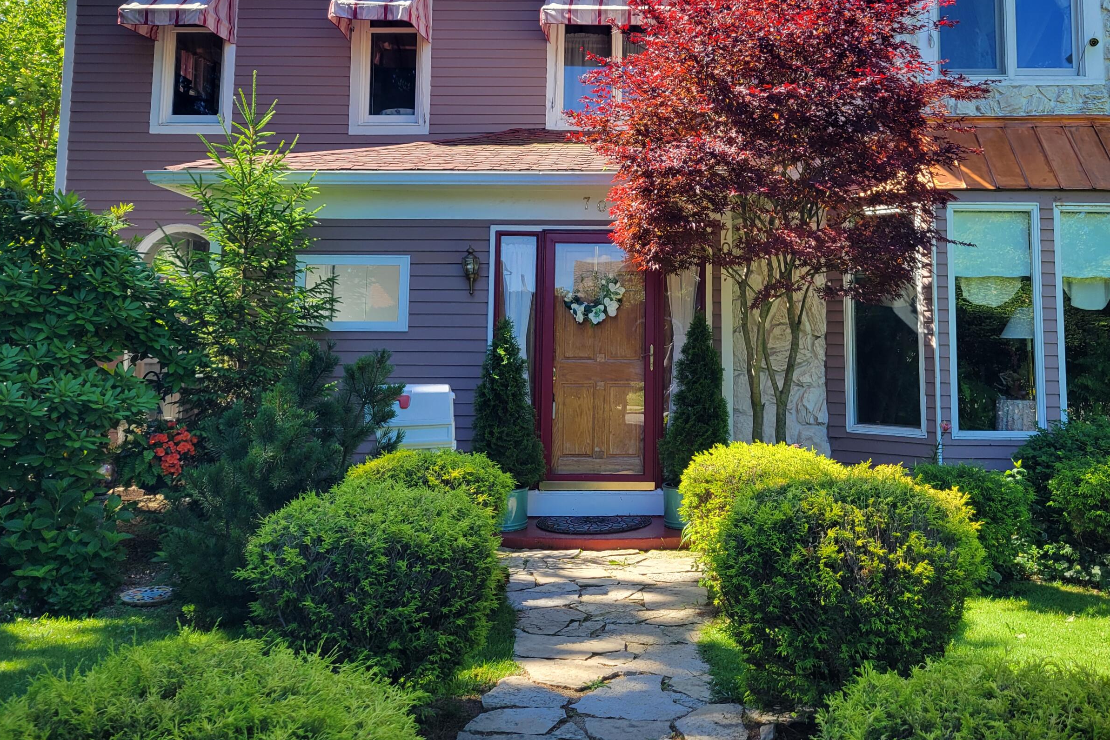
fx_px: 1048
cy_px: 229
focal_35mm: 34
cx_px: 669
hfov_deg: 55.4
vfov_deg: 38.3
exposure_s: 1/507
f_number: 1.8
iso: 40
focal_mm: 5.4
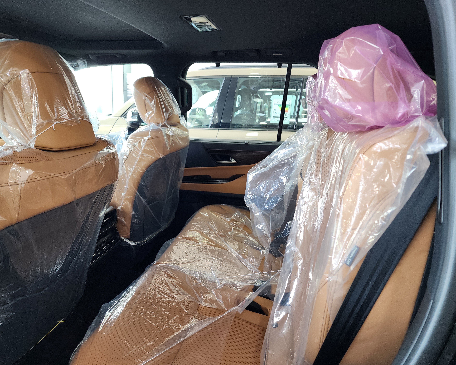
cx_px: 216
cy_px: 182
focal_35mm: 24
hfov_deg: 70.2
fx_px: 324
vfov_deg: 58.8
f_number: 1.8
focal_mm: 6.4
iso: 200
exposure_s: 1/100
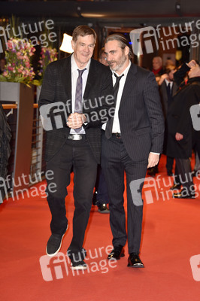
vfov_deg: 19.5
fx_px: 876
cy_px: 150
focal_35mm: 105
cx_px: 100
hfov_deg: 13.0
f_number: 5.6
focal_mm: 105
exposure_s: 1/80
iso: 500
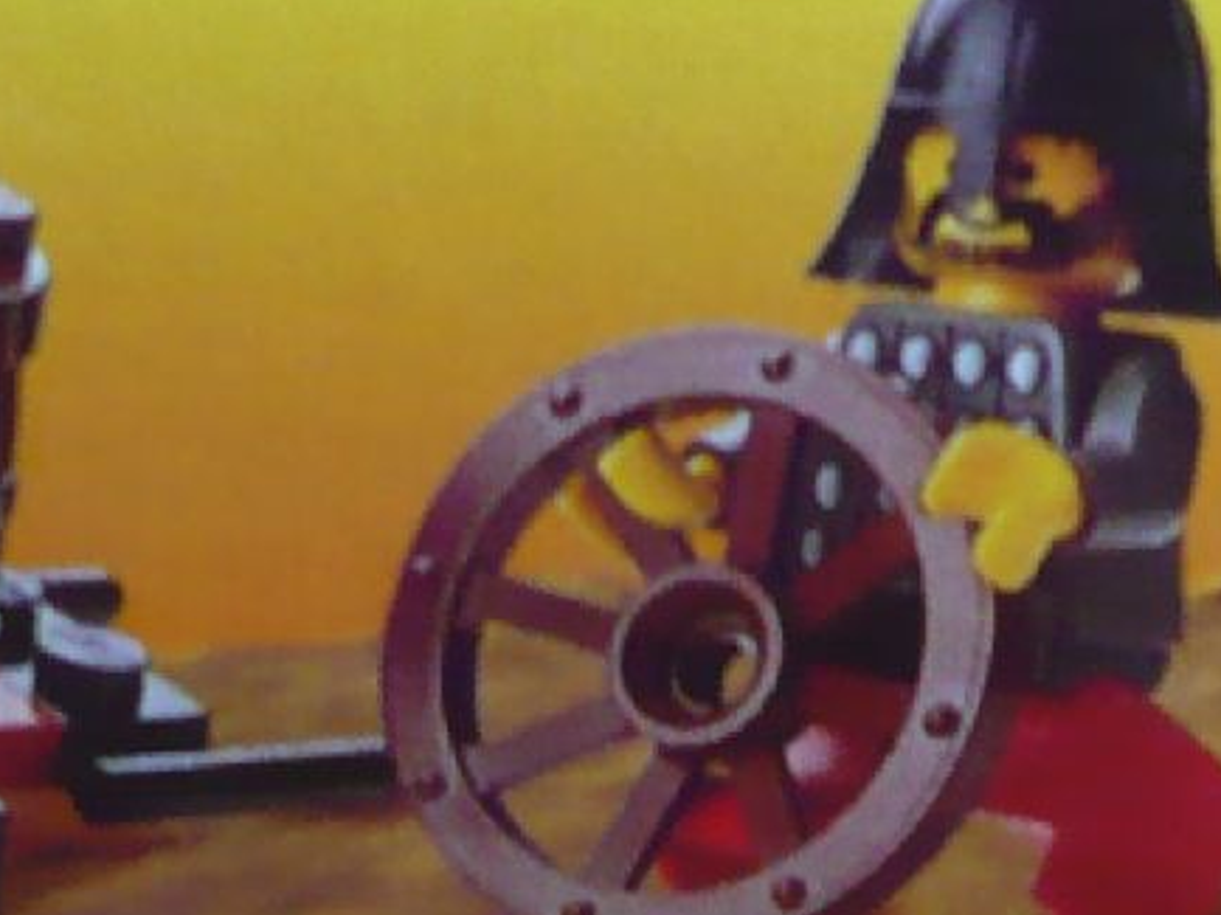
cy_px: 628
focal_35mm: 159
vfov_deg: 9.3
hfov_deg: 12.4
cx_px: 719
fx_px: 5605
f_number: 2.8
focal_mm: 5.8
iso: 200
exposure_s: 1/25
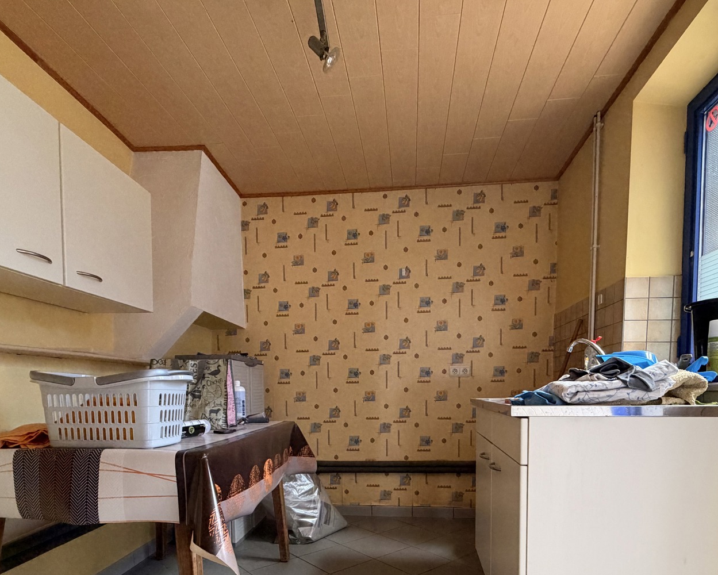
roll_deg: +0.4
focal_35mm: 21
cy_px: 412
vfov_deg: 62.8
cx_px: 363
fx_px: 446
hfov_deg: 77.6
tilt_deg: -2.7
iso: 400
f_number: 2.2
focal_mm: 2.22
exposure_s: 1/60
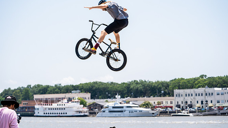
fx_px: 460
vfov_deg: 15.9
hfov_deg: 27.9
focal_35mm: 76
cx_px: 113
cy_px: 66
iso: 125
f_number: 3.5
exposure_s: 1/1600
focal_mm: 70
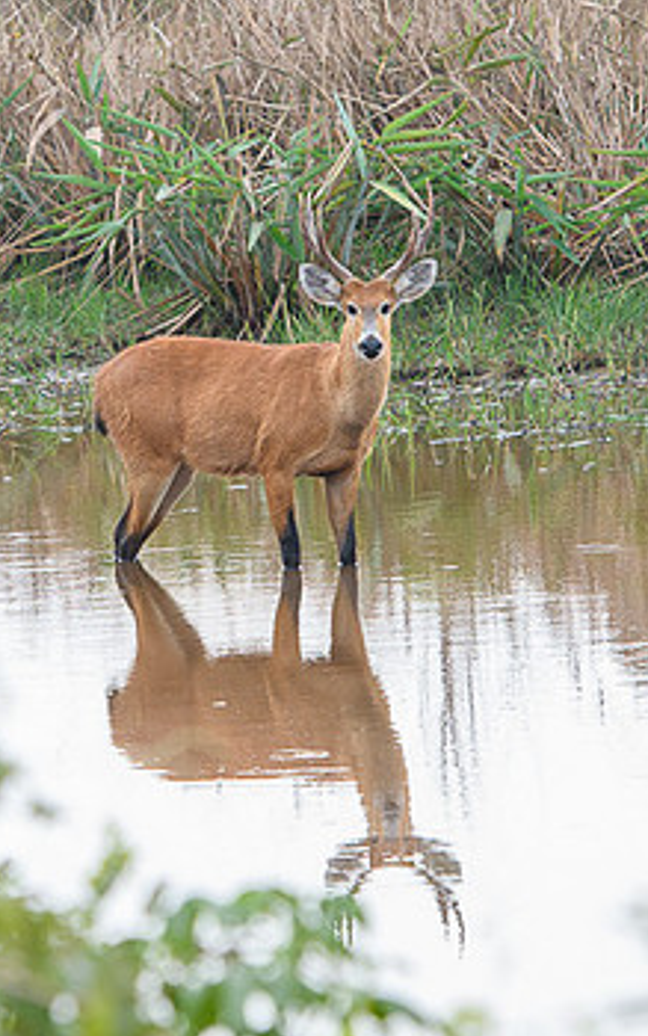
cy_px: 218
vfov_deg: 5.3
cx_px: 37
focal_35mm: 399
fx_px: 11265
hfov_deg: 3.3
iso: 800
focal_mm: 155
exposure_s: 1/1000
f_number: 5
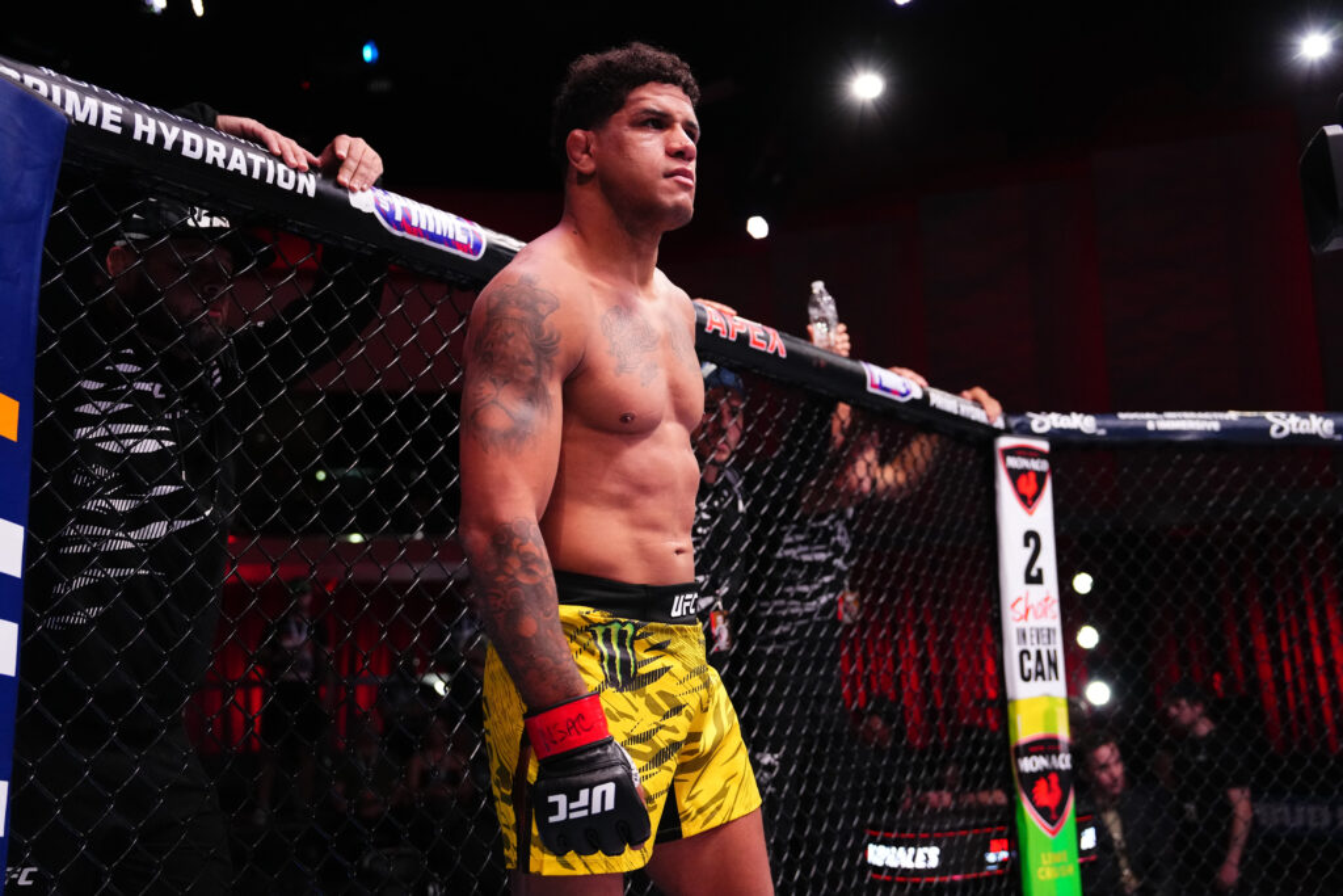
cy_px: 448
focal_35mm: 35
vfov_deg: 37.9
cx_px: 672
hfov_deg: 54.4
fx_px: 1306
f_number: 2.8
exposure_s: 1/1250
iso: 5000
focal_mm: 35
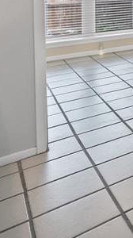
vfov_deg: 39.0
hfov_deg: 13.5
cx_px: 352
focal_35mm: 43
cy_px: -24
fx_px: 271
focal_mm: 12
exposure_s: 1/8
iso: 640
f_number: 9
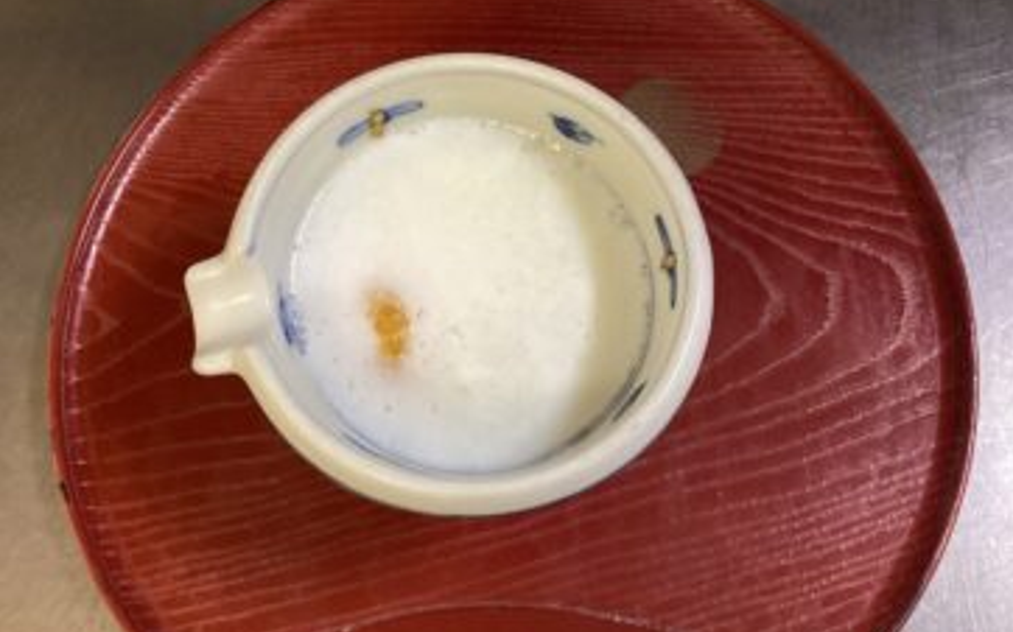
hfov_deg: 56.7
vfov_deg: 37.2
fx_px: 938
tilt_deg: -72.8
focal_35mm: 34
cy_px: 303
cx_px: 522
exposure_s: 1/50
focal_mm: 3.3
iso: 200
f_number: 2.4
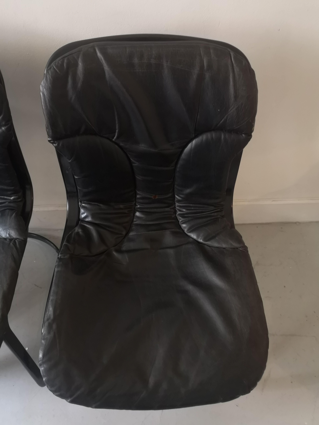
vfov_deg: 65.3
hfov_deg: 51.4
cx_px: 160
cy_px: 212
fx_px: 332
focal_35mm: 27
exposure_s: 1/20
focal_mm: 3.95
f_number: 1.8
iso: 640
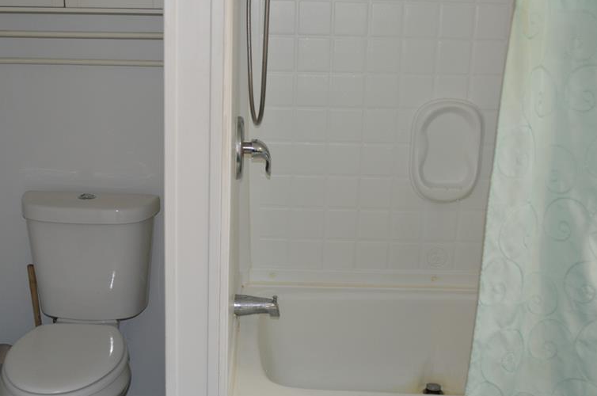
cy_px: 253
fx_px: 877
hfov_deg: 37.6
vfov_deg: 25.3
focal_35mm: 53
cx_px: 279
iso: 450
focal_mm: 26
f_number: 4.2
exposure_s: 1/60
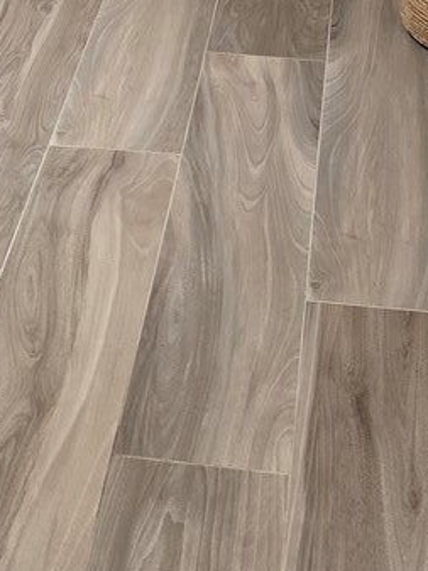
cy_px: -409
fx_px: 1799
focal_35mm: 109
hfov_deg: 13.5
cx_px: 129
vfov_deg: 15.8
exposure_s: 1/120
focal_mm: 6.3
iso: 800
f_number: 1.7
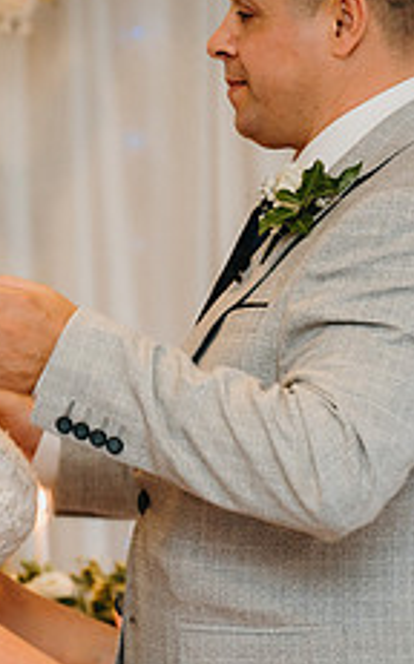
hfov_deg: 6.8
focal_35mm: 192
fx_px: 3473
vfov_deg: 10.9
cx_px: 121
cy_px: 352
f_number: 2.8
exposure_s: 1/160
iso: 800
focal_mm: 75
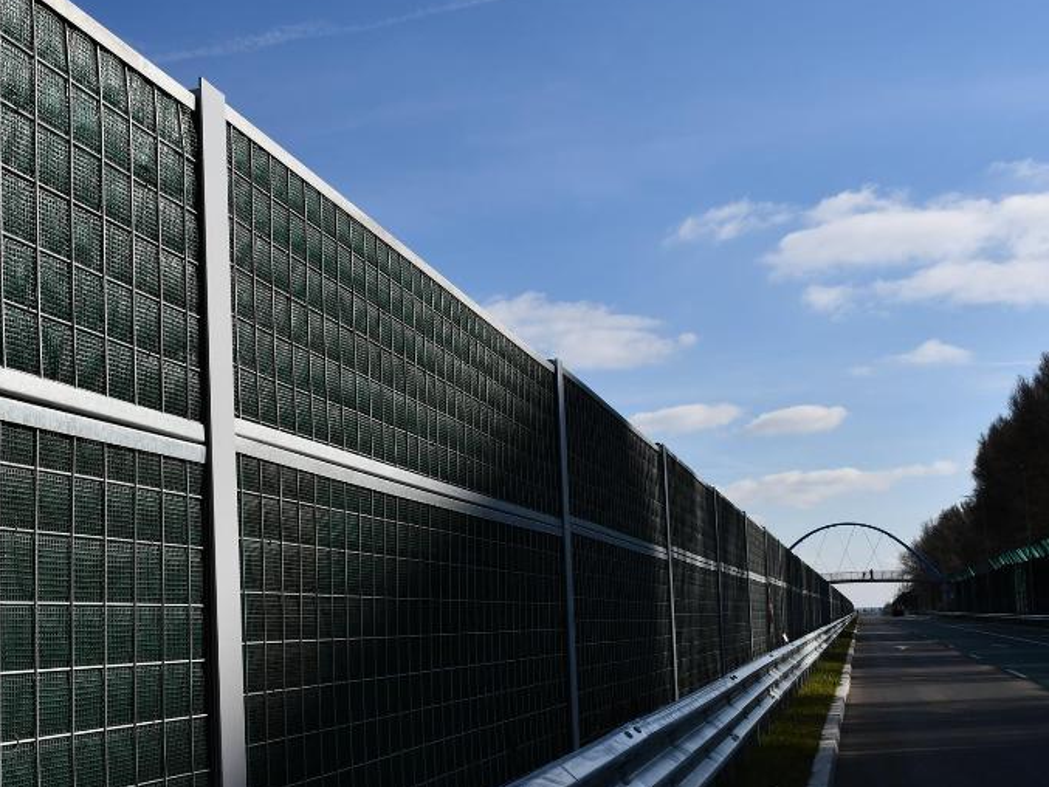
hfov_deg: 39.4
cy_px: 507
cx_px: 406
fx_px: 1455
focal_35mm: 48
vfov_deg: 30.1
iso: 100
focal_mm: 22
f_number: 10
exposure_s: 1/400
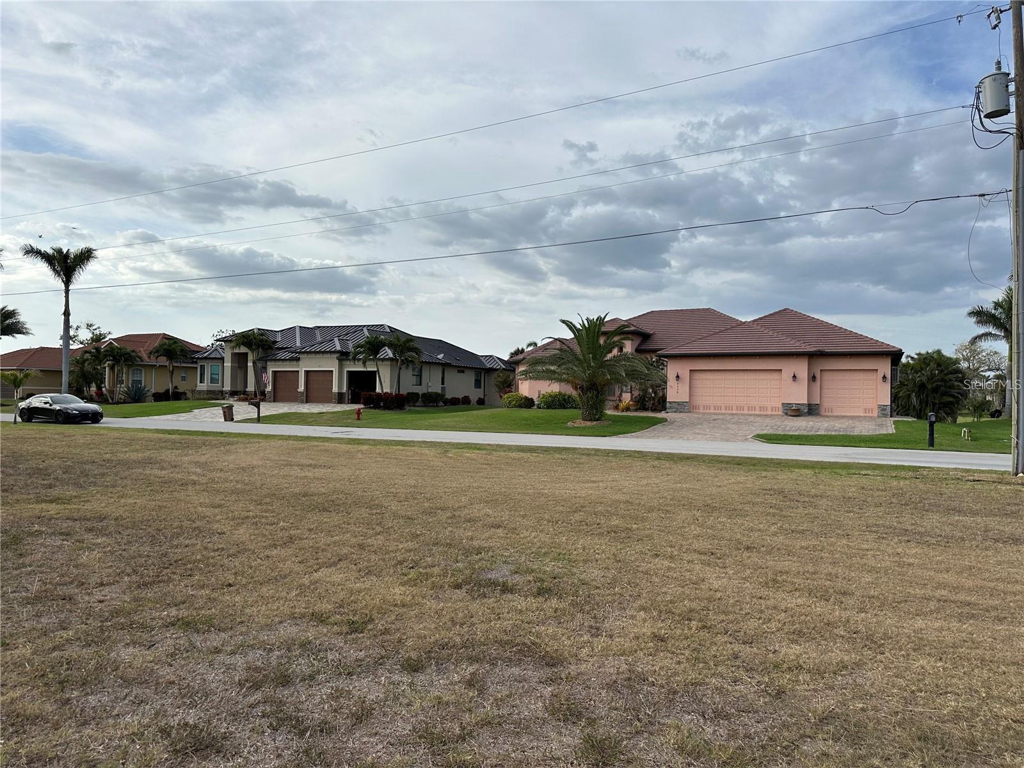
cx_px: 512
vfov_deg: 56.8
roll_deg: -1.6
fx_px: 710
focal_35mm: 24
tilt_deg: +1.5
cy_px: 384
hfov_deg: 71.6
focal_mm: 6.86
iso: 80
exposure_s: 1/4762
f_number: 1.78
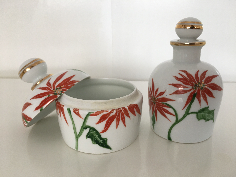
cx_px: 118
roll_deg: +0.6
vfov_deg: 48.2
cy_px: 88
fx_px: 198
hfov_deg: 61.7
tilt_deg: -18.7
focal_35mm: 29
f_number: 2.2
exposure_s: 1/30
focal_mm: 4.15
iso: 64
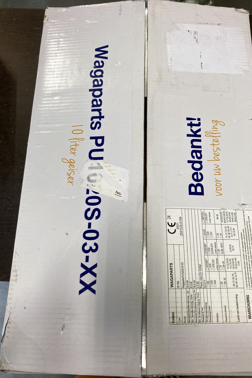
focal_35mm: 30
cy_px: 184
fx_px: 315
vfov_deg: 61.9
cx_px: 143
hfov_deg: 43.5
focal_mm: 3.99
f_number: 1.8
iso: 100
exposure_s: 1/50
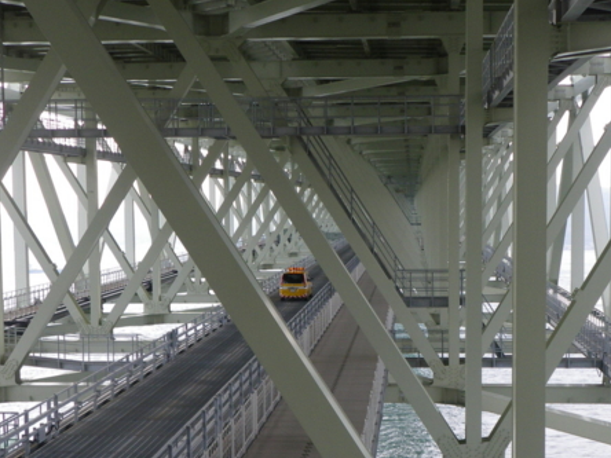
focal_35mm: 63
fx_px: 1112
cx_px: 336
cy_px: 298
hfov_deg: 30.7
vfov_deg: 23.2
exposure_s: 1/160
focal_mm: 6.2
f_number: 3.8
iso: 64
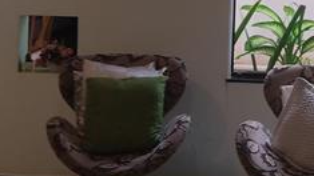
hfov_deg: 26.1
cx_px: 313
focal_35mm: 77
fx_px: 641
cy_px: -48
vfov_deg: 15.0
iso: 124
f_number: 1.79
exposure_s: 1/30
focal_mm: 4.74
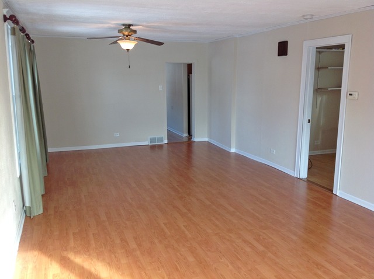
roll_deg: -1.6
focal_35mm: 35
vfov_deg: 40.6
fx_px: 378
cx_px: 187
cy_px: 140
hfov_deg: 52.7
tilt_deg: -10.2
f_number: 2.4
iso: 50
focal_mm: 4.28
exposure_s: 1/40
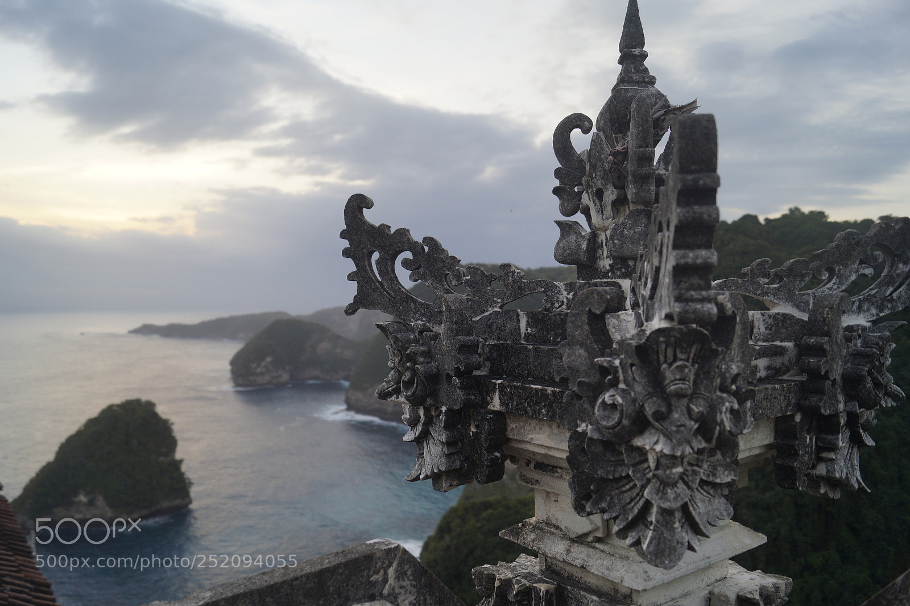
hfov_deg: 67.4
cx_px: 455
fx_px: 682
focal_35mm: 27
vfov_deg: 47.9
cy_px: 303
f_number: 4
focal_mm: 18
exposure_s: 1/60
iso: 125
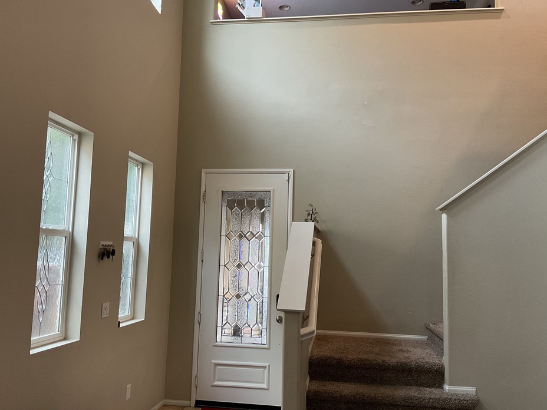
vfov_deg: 44.2
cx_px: 271
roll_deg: -1.5
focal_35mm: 32
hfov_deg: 56.8
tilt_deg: +5.4
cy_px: 201
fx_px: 506
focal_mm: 3
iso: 100
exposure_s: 1/60
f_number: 1.8
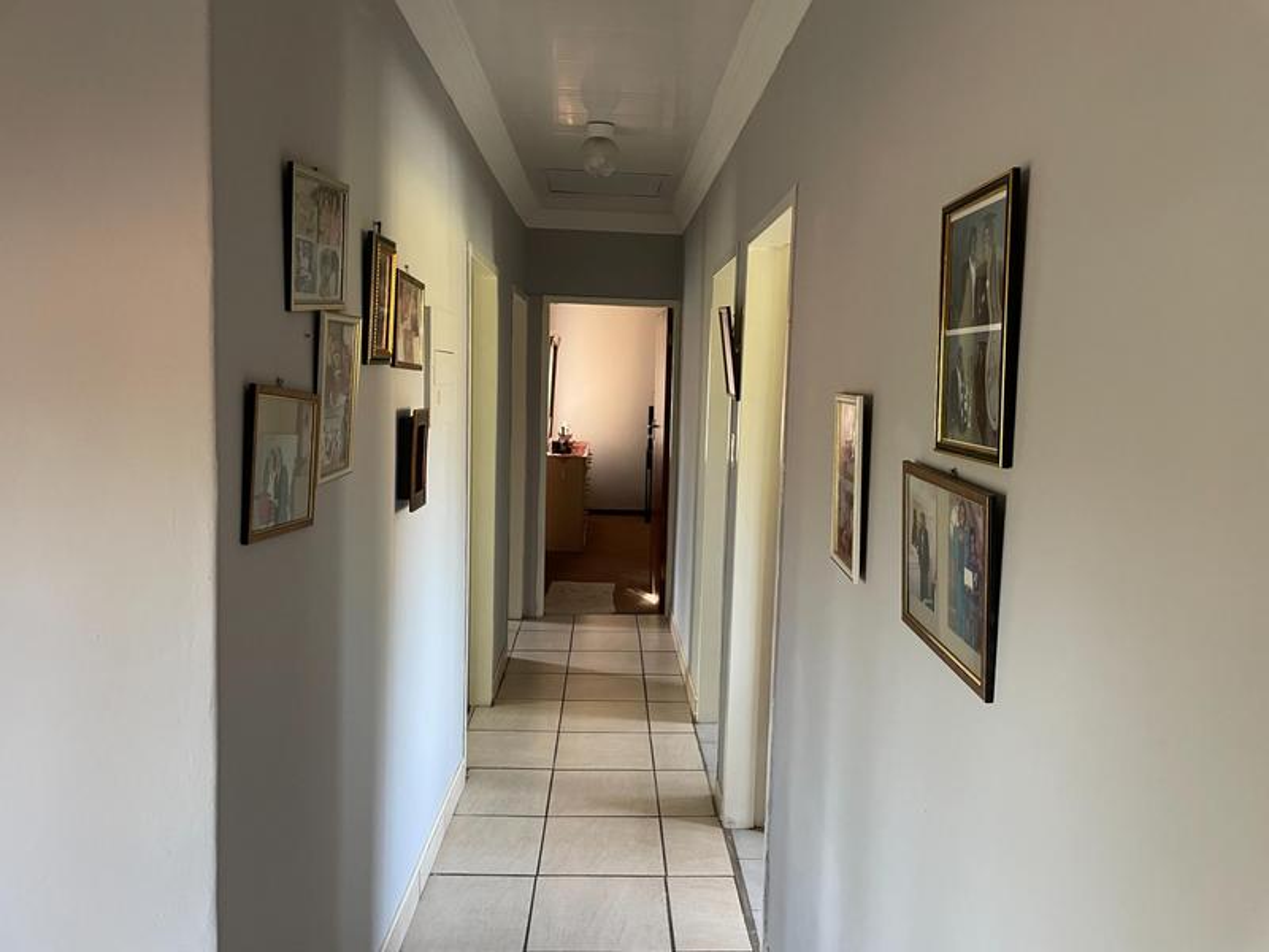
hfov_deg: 67.3
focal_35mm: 26
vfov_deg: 53.1
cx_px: 634
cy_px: 476
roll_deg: -2.0
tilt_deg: -5.2
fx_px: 953
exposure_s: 1/60
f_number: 1.6
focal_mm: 4.2
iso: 250
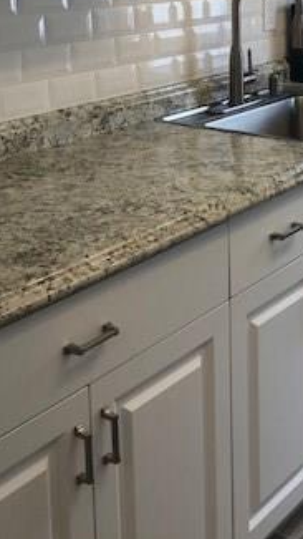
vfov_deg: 33.9
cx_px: 286
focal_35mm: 60
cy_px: 108
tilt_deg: -9.9
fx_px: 856
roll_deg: +0.6
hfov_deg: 19.6
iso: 25
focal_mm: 4
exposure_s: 1/40
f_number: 1.8
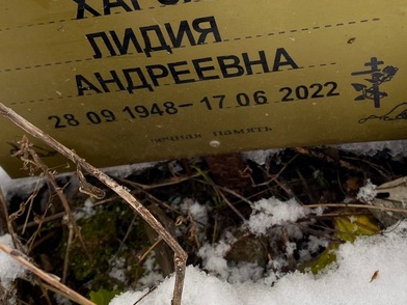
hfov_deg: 36.1
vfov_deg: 26.9
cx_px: 236
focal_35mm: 53
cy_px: 52
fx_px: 623
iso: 32
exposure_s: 1/180
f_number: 1.8
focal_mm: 4.25
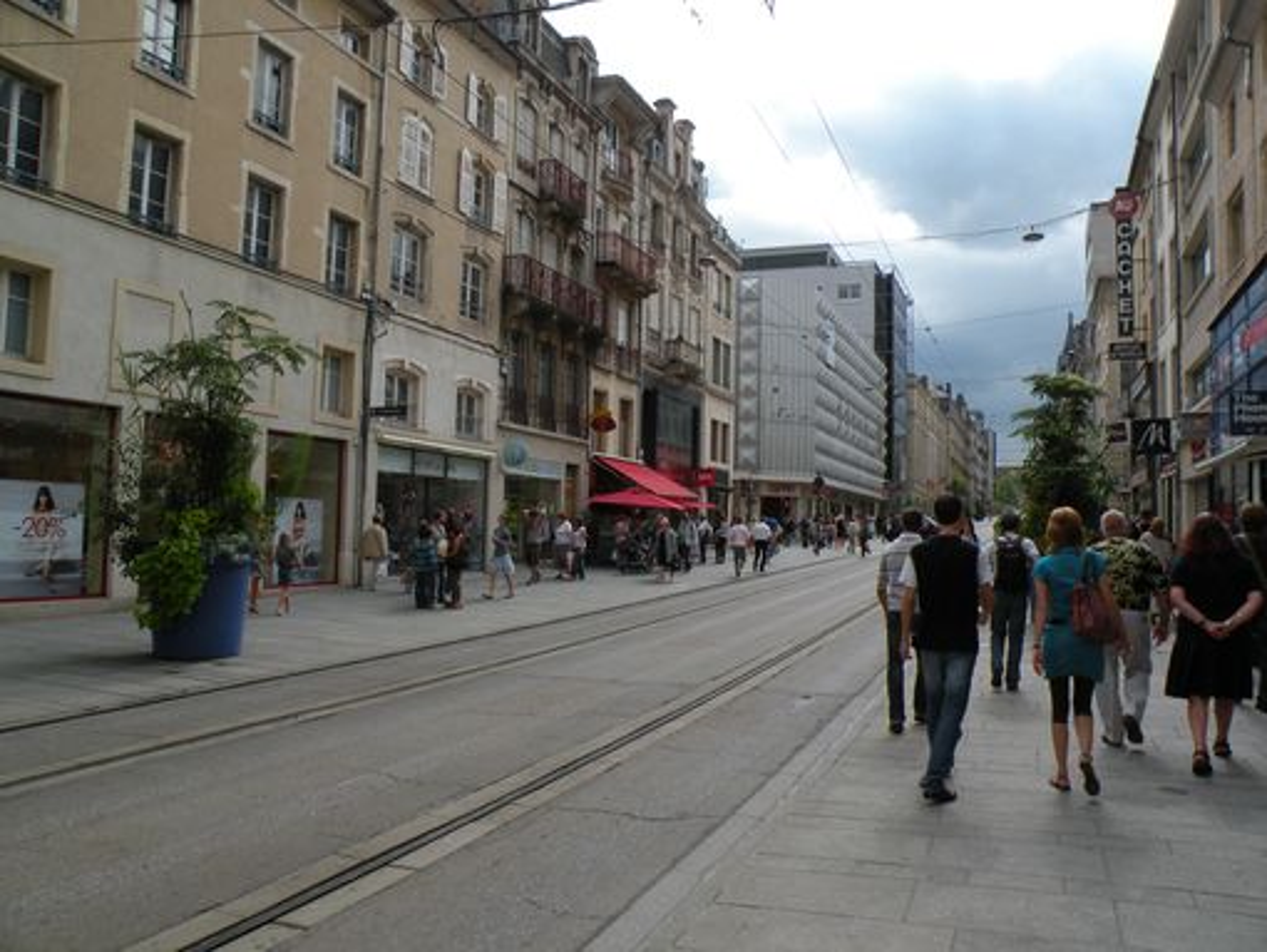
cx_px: 634
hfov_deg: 65.3
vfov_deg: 51.4
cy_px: 476
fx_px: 989
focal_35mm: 27
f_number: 5.6
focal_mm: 4.7
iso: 64
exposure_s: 1/220
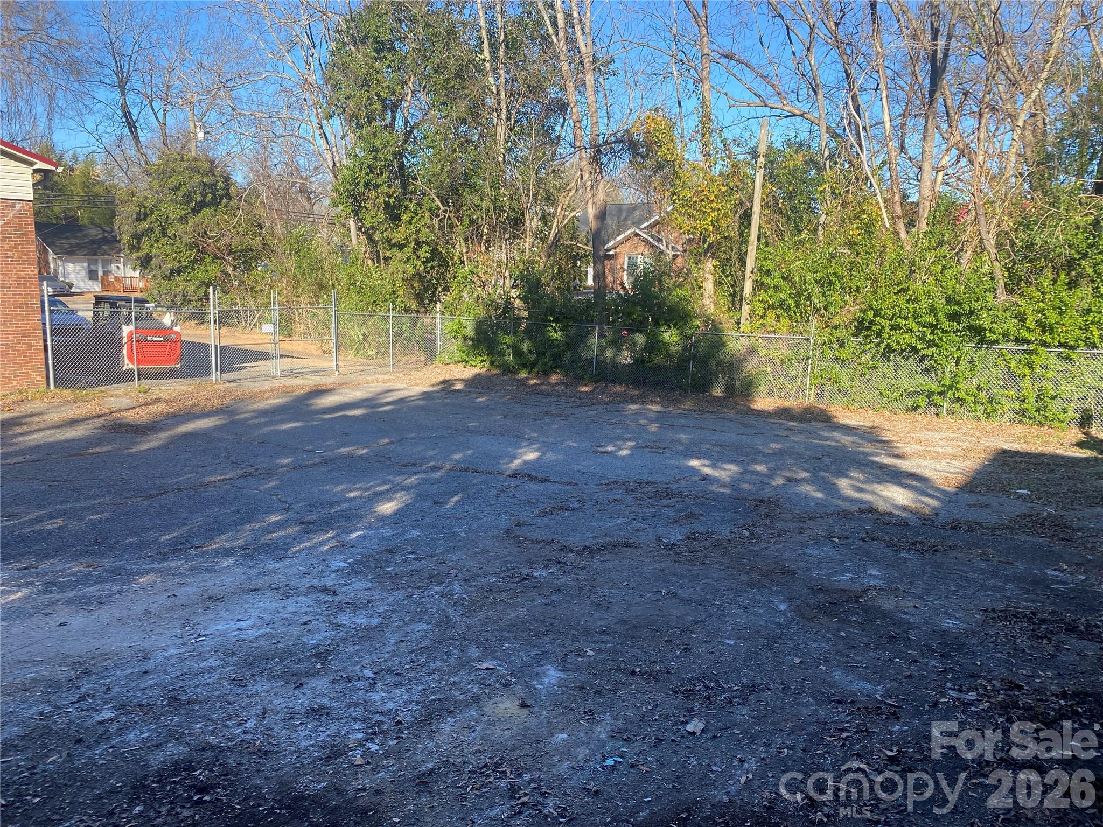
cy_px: 414
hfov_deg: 67.3
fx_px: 828
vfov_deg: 53.1
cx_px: 552
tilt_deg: -9.8
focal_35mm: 26
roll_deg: -2.2
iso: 32
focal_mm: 4.25
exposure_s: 1/816
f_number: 1.8
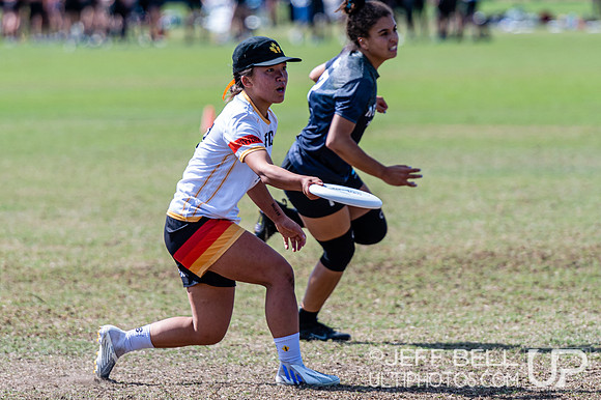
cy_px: 205
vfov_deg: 3.2
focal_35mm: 434
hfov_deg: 4.8
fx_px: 7236
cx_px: 260
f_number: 3.2
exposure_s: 1/800
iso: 100
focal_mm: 200
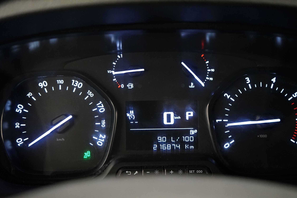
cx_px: 148
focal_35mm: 40
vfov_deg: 33.4
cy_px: 99
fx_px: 330
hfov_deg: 48.5
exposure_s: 1/60
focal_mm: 40
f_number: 4.5
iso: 4000
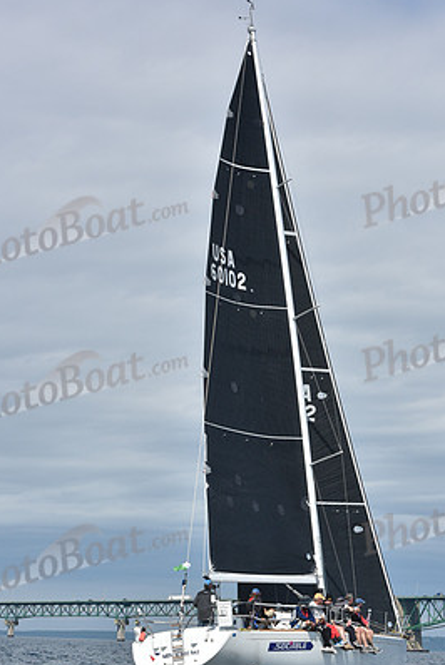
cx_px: 275
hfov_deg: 13.4
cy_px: 449
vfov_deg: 19.9
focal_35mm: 102
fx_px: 1888
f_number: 10
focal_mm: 70
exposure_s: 1/800
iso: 250
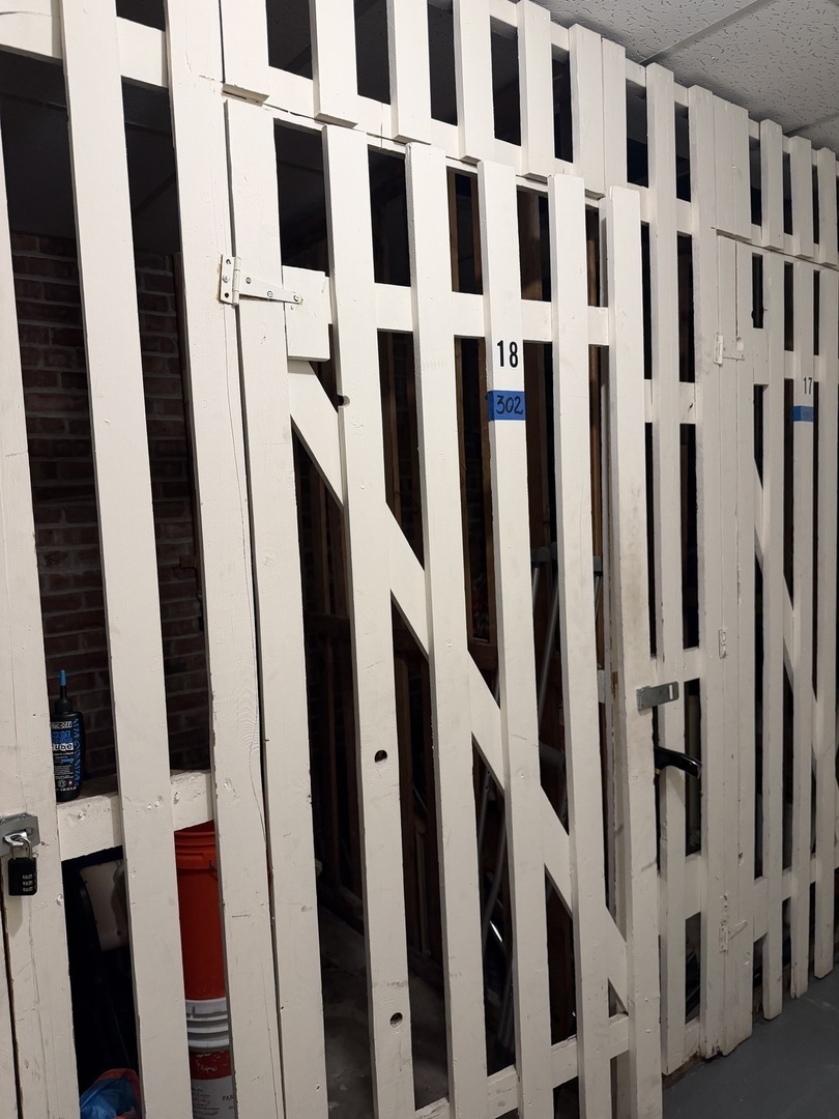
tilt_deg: -5.8
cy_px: 560
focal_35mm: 24
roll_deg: +1.8
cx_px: 420
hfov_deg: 56.8
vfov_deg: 71.6
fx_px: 776
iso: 200
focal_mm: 6.76
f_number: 1.78
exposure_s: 1/60
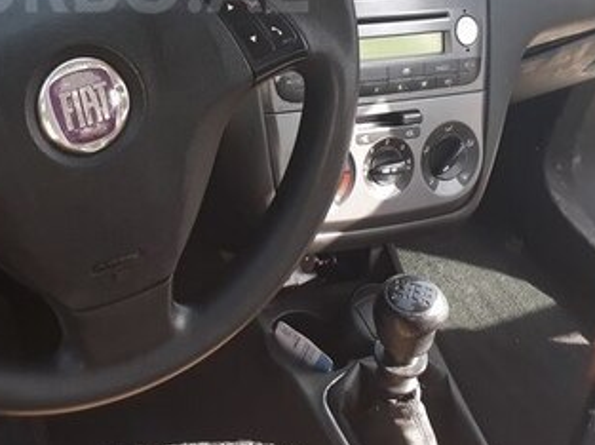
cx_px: 114
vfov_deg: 24.3
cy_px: -16
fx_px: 979
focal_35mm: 57
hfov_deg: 32.8
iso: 40
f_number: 1.9
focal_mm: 3.6
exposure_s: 1/100
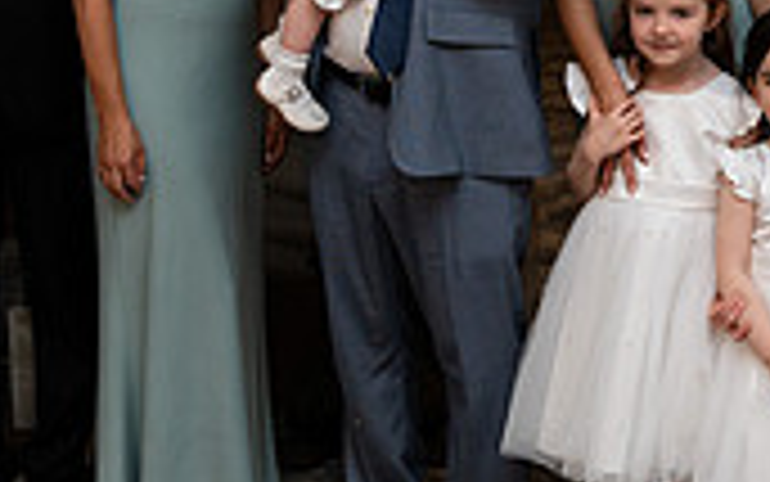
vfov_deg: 12.4
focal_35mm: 104
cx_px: 617
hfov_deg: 19.8
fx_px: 2183
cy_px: -7
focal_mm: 30
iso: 1000
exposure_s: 1/160
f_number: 4
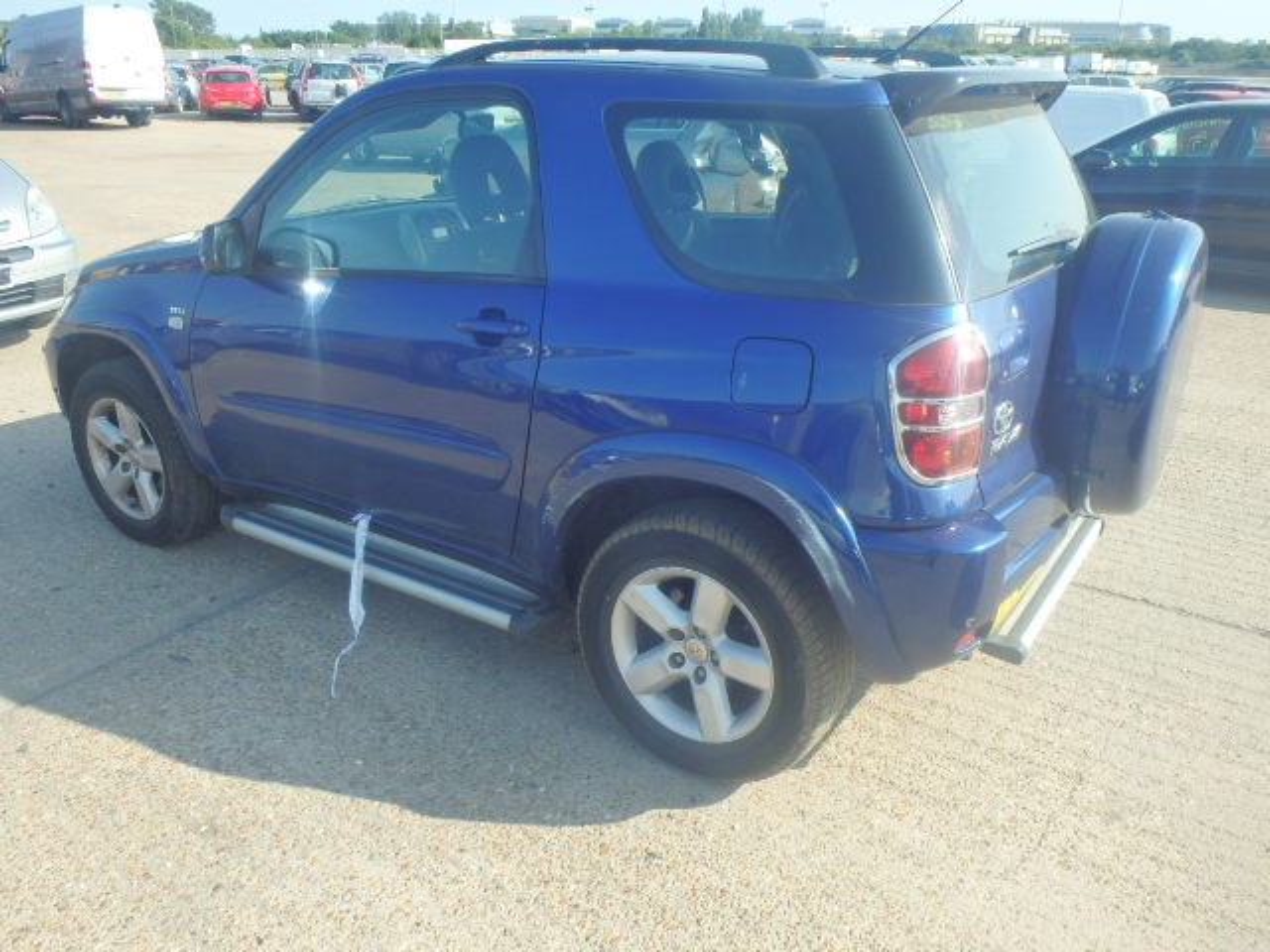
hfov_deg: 63.4
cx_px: 635
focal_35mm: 28
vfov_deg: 49.7
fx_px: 1027
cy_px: 476
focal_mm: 5
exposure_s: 1/400
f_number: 3.9
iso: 125
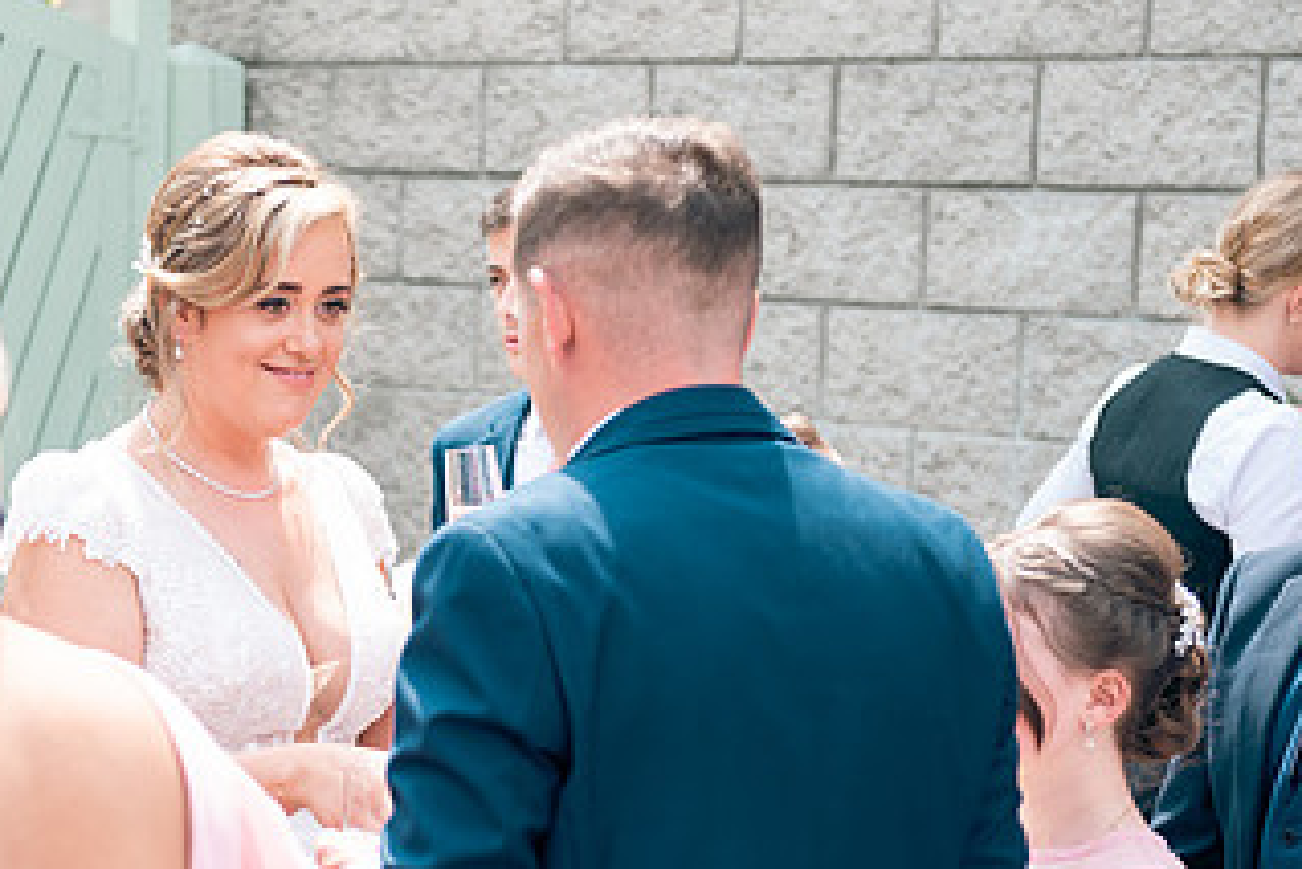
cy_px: 585
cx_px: 380
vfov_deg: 15.0
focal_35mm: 91
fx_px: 3292
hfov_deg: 22.2
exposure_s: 1/250
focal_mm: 50
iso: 80
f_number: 3.5
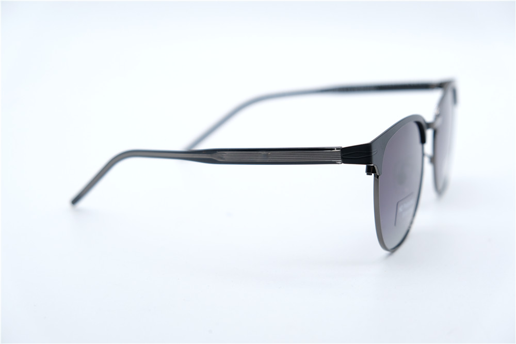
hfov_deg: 35.7
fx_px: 802
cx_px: 258
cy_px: 172
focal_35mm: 56
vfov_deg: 24.2
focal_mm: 37.4
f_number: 3.6
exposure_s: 1/1000
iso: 500
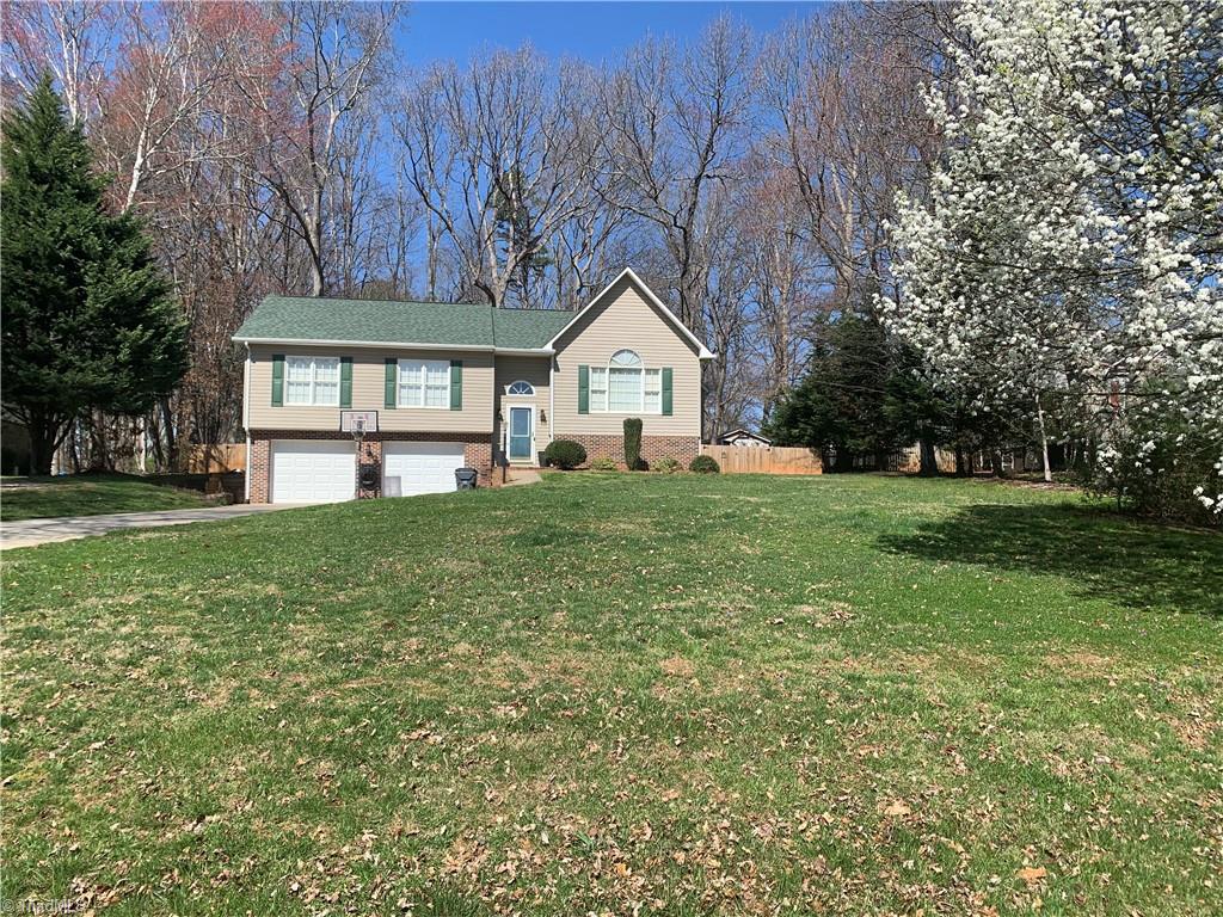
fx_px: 919
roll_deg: -0.8
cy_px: 458
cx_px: 612
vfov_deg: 53.1
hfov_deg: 67.3
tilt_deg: +2.8
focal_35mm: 26
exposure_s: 1/1634
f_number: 1.8
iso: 25
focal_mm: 4.25
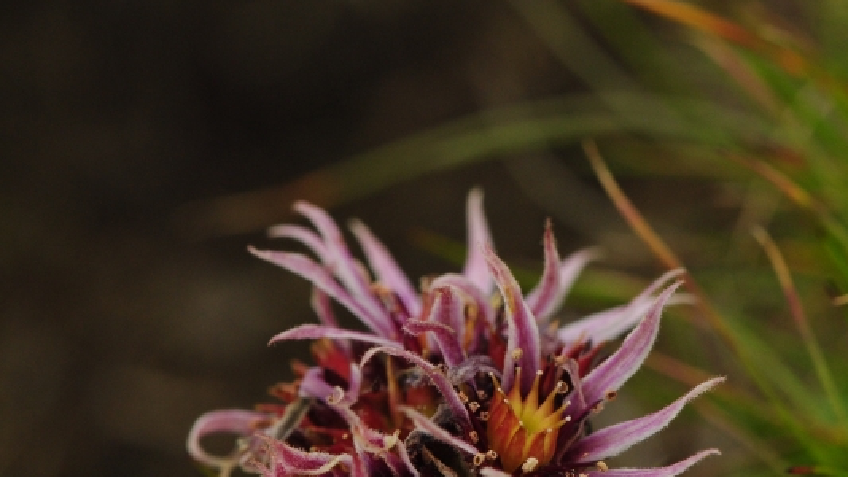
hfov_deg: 10.7
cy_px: 305
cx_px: 617
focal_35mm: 201
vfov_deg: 6.0
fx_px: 4515
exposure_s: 1/160
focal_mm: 85
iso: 400
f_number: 7.1
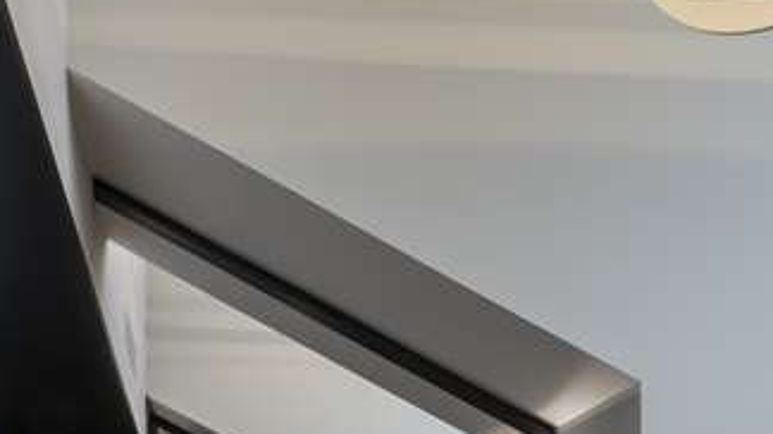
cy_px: 591
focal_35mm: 53
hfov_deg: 38.9
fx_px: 1086
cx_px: 285
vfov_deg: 20.3
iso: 200
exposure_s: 1/1.67
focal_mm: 16
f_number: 16
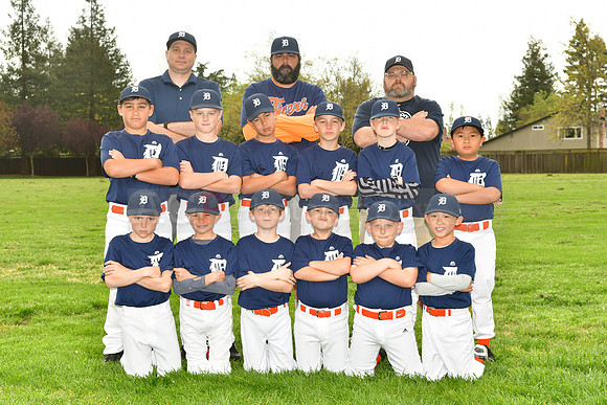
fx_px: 1113
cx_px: 304
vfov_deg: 20.6
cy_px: 202
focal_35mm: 66
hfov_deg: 30.5
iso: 200
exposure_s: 1/250
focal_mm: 44
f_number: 6.3
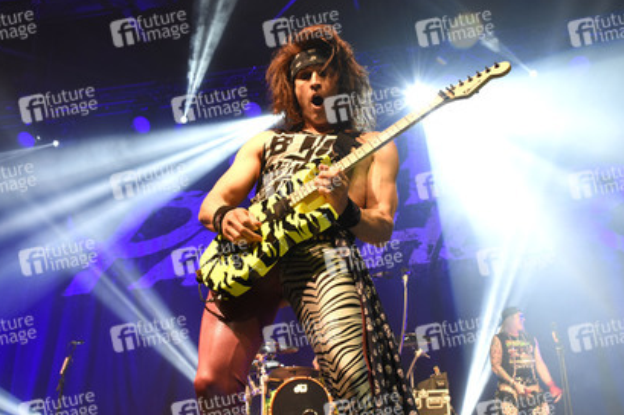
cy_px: 220
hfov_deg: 45.5
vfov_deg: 31.1
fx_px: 745
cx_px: 323
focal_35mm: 43
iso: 1600
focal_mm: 26
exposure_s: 1/60
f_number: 6.3
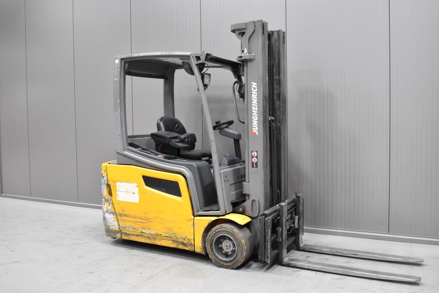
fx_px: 402
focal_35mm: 33
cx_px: 220
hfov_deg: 57.2
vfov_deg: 40.0
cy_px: 146
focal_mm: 22
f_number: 5
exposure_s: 1/30
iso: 1600
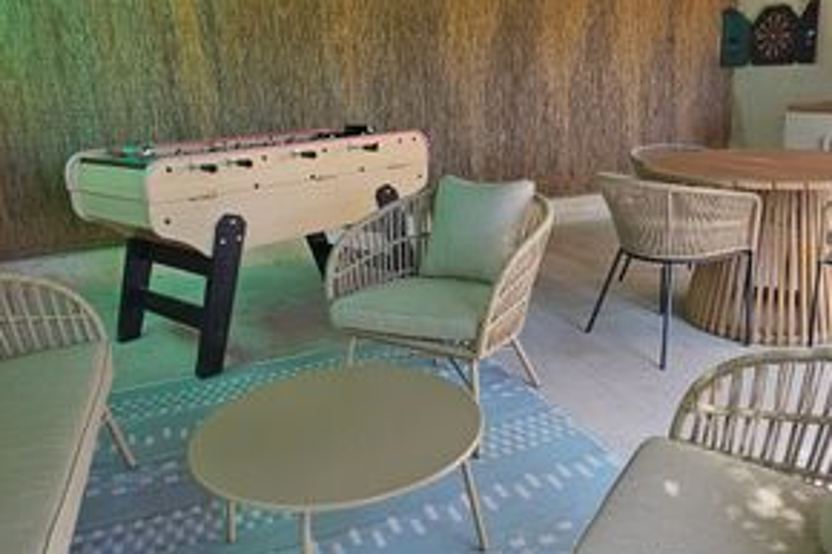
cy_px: 270
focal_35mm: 28
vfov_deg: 46.3
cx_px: 468
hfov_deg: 65.3
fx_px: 647
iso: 50
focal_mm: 2.2
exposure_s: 1/161
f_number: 2.2
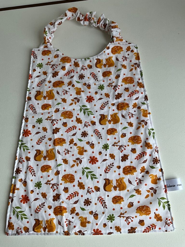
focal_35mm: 29
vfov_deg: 61.7
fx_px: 207
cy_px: 124
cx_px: 92
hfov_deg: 48.2
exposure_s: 1/500
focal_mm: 3
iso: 25
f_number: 1.8
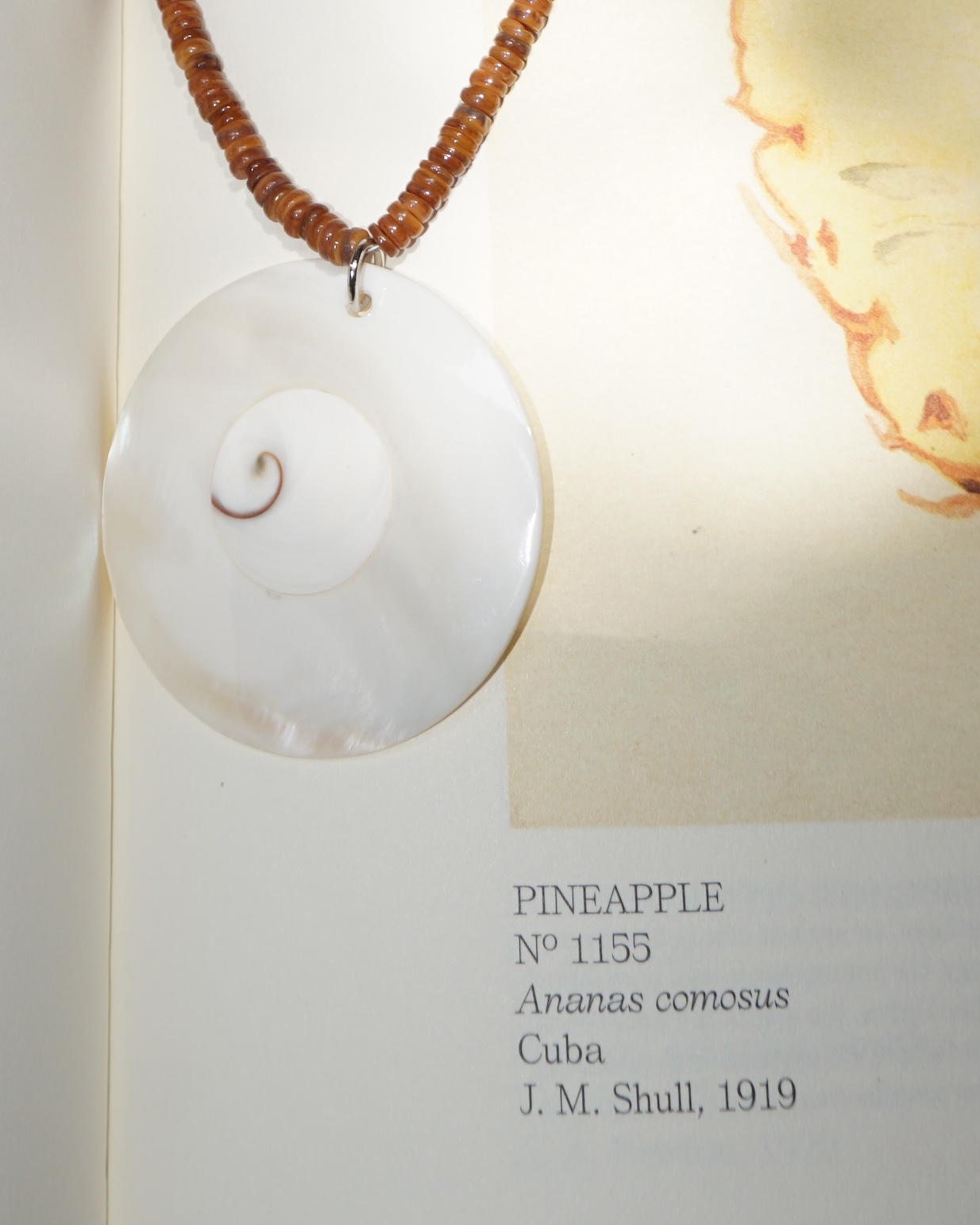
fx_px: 2501
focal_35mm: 69
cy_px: -162
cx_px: 279
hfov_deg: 22.0
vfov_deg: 25.3
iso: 100
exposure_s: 1/80
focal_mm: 18
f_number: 5.6
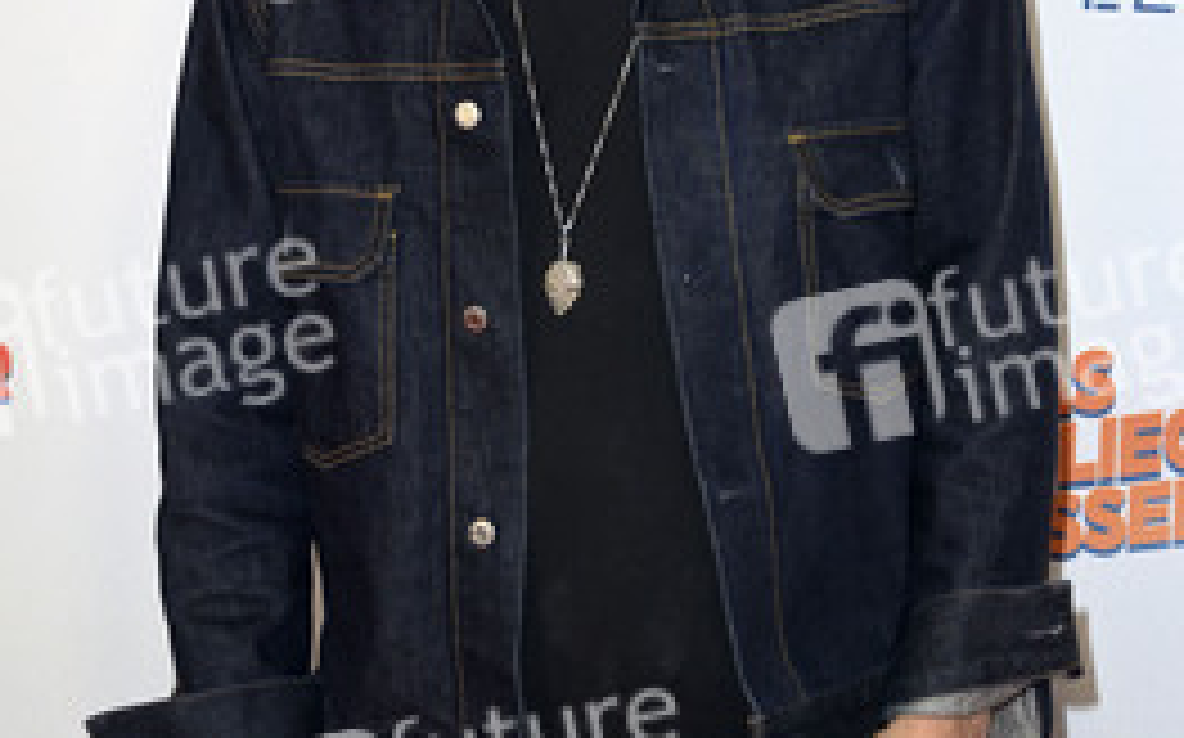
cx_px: 594
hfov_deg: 13.5
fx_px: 4998
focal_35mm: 155
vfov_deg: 8.4
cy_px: 122
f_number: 5.6
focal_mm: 100
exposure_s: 1/250
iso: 640
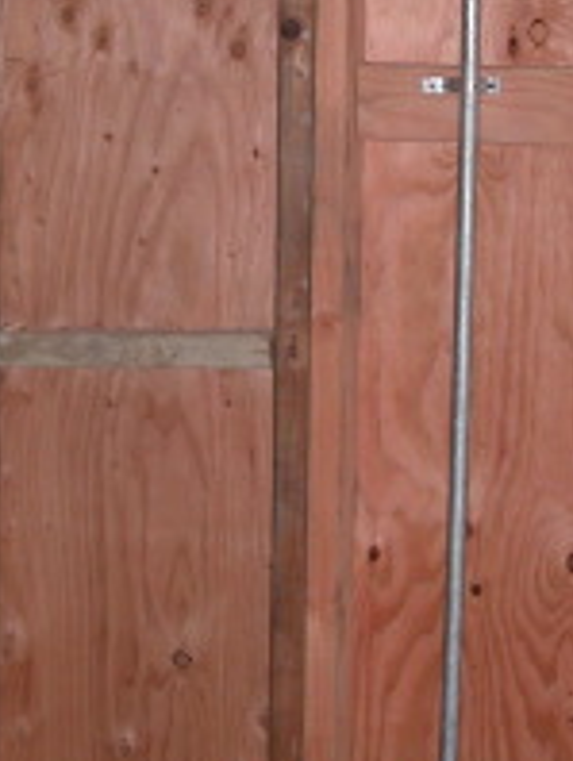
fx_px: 2489
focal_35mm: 113
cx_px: 273
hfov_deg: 13.1
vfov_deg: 17.2
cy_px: 142
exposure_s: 1/60
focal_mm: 8.9
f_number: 2.8
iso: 100
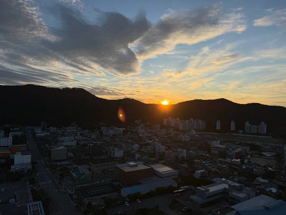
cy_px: 108
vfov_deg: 56.8
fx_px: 198
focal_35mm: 24
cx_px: 143
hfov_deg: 71.6
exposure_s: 1/5319
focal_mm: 6.76
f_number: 1.78
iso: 80
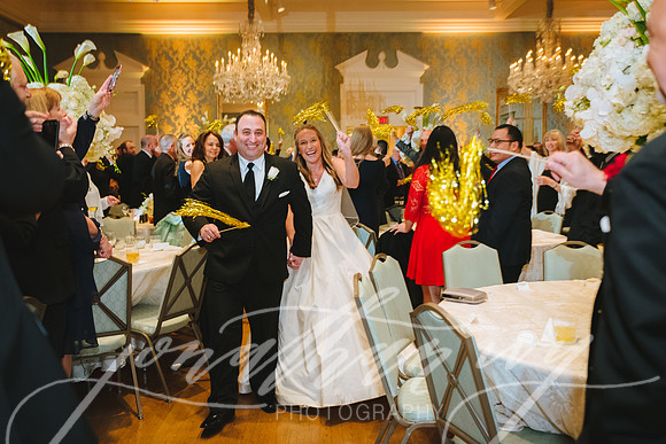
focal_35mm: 32
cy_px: 212
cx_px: 326
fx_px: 601
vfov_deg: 40.6
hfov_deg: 58.0
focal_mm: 28
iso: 3200
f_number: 2.8
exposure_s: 1/125
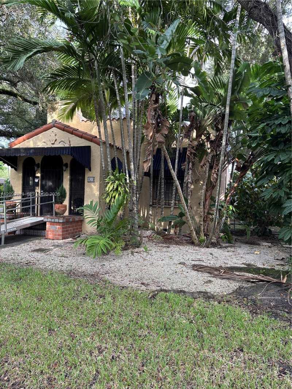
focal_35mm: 26
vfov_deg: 67.3
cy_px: 194
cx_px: 146
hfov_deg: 53.1
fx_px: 292
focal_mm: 5.96
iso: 64
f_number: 1.6
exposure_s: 1/121
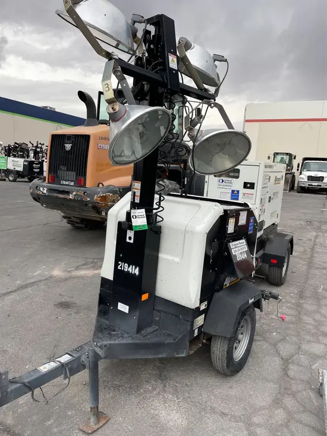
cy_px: 218
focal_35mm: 26
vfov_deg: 67.3
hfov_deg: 53.1
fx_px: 327
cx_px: 164
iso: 50
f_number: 1.6
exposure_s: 1/477
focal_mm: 4.2
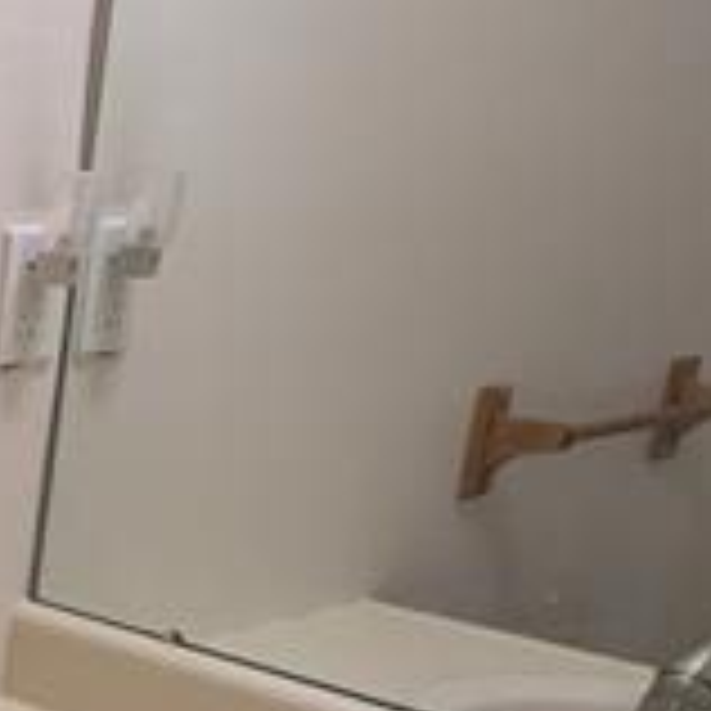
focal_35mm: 56
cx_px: -554
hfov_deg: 21.1
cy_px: 783
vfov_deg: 27.9
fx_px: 1301
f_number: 2.2
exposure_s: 1/60
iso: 74
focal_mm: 1.95
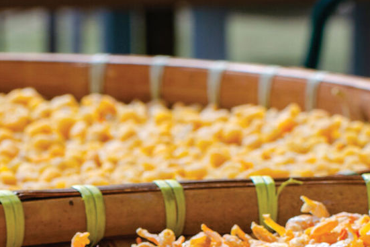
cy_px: 254
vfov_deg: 5.2
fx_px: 2702
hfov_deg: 7.8
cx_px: -38
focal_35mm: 263
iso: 100
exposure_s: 1/200
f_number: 8
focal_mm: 70
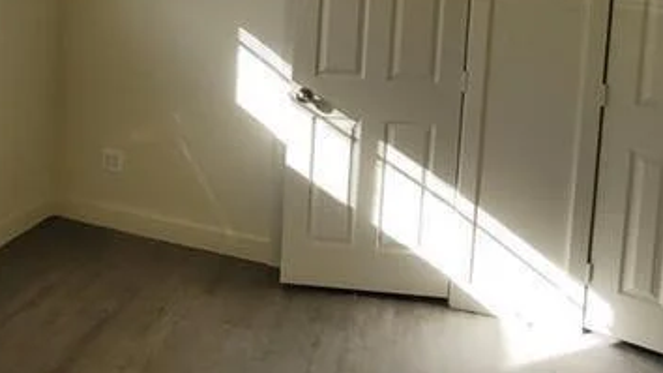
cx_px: 174
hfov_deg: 58.2
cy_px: -4
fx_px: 562
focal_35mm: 32
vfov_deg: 33.4
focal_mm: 2.2
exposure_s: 1/187
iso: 64
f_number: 2.2
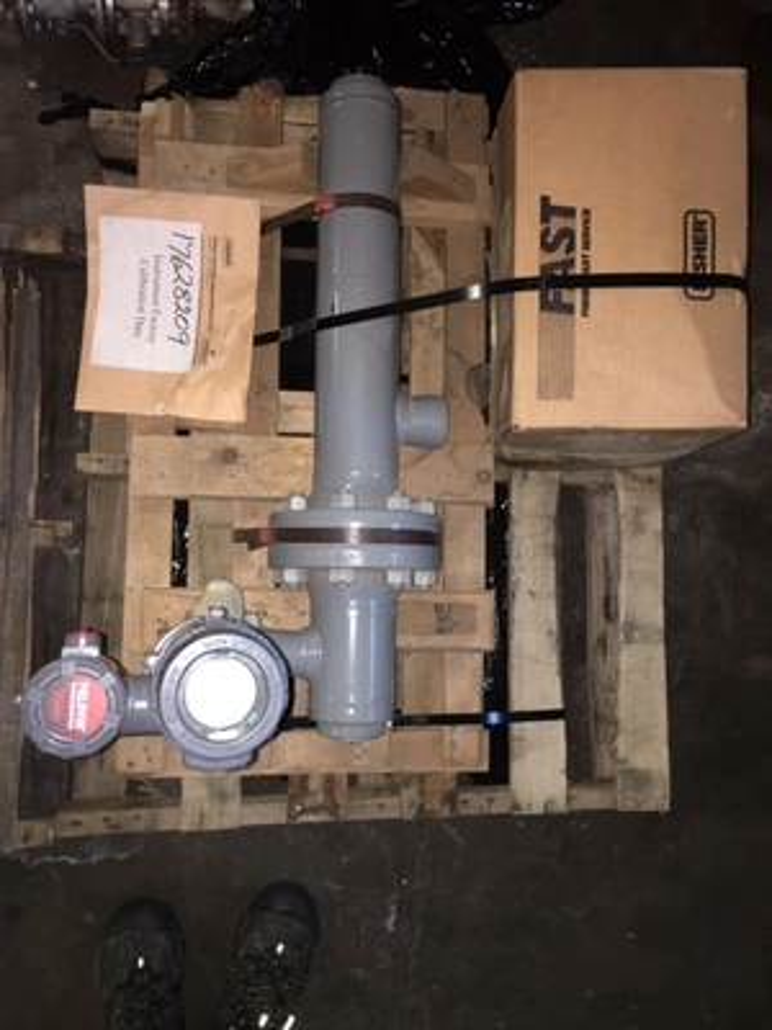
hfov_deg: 48.2
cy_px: 515
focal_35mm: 29
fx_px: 862
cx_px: 386
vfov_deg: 61.7
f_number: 2.2
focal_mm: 4.15
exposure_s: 1/16
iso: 125
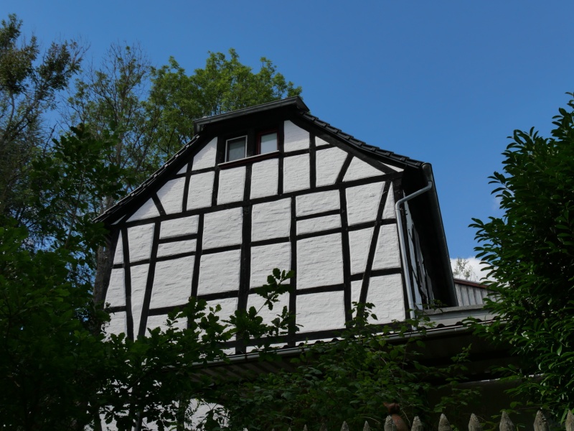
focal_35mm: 34
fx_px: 564
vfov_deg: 41.8
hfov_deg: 54.0
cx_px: 287
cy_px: 216
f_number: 8
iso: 200
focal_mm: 17
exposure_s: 1/500
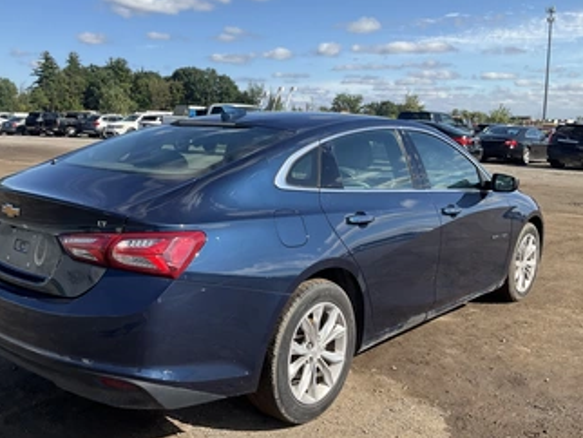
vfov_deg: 39.7
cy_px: 214
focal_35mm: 36
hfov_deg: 51.0
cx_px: 237
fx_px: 607
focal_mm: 3
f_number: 1.8
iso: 25
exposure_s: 1/1377
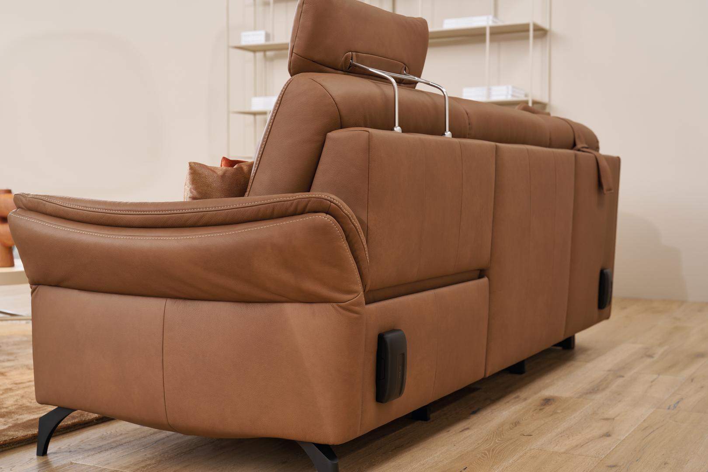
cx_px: 354
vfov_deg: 27.0
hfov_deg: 39.6
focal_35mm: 50
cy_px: 236
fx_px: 983
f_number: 4.5
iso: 64
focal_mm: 50
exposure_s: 1/80
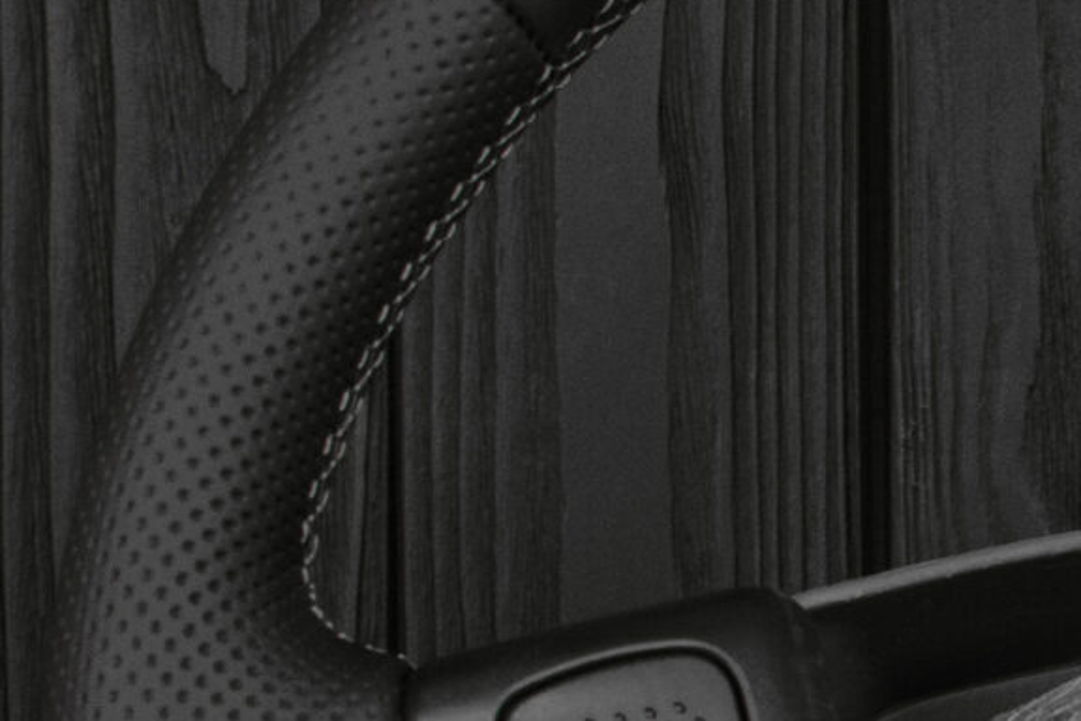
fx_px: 7003
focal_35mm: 233
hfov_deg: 8.6
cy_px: 898
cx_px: 1561
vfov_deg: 5.9
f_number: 6.3
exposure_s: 1/125
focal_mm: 35
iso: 500
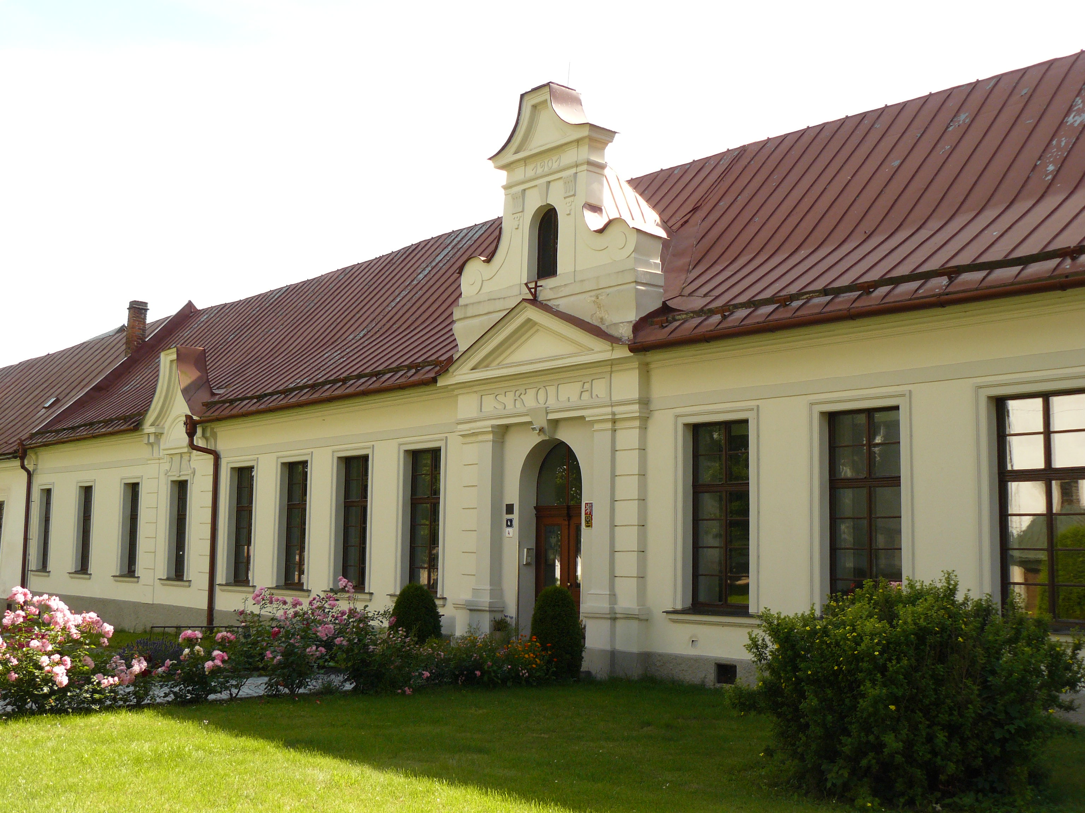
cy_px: 406
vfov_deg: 35.1
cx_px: 542
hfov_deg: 45.8
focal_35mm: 41
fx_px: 1285
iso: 100
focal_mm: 6.9
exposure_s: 1/200
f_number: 4
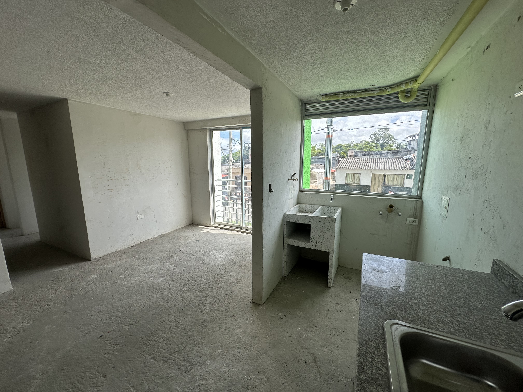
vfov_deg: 85.7
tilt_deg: -9.9
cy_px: 196
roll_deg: +0.3
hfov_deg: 102.1
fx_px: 212
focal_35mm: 14
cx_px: 262
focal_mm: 2.22
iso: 40
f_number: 2.2
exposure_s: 1/619
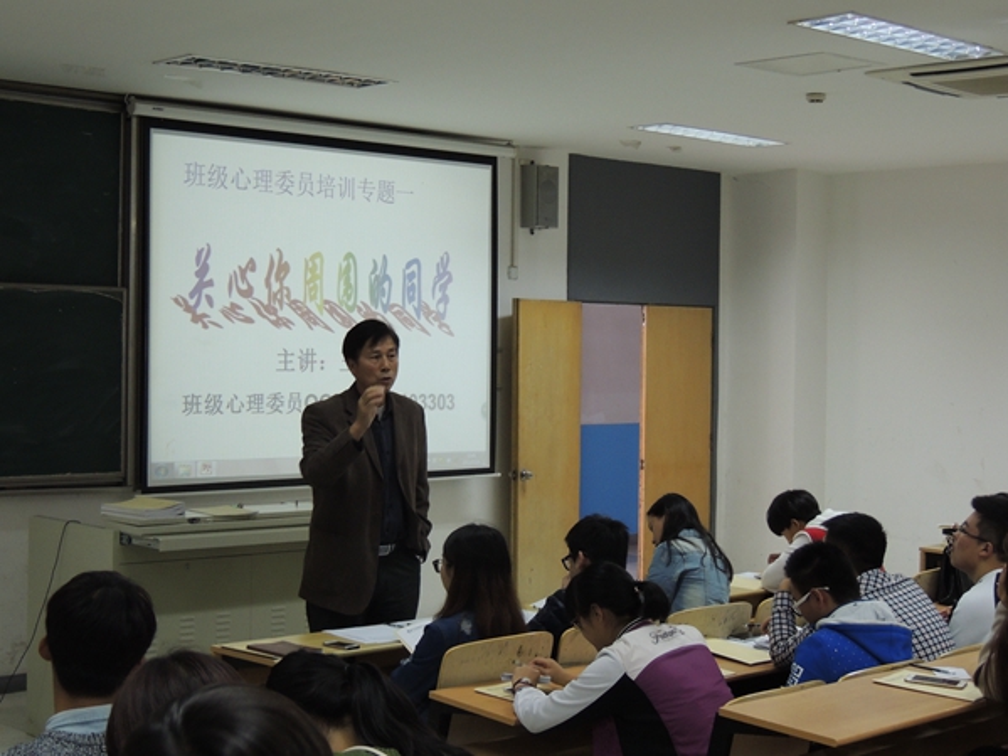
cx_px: 504
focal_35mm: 60
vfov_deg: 24.4
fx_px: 1747
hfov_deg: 32.2
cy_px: 378
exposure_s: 1/25
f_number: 3.7
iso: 400
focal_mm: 10.7
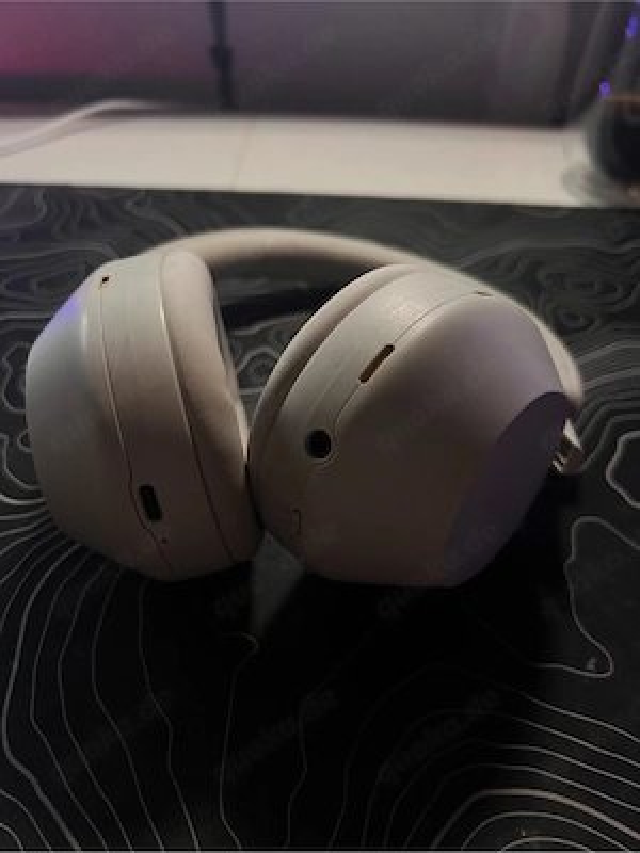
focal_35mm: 26
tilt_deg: -39.6
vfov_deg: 67.3
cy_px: 426
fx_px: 641
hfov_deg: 53.1
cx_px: 320
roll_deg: -1.3
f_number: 1.5
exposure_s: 1/47
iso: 500
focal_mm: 5.7
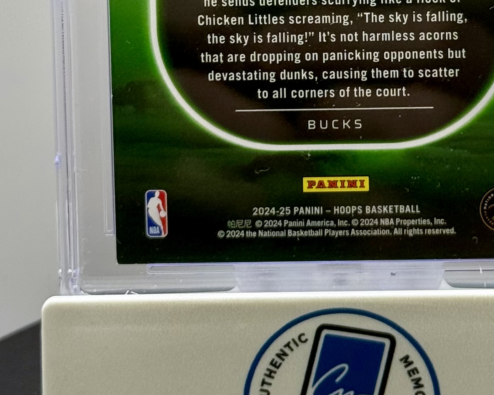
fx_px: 1988
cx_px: 372
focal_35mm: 136
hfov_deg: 14.1
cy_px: -39
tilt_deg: -16.1
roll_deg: -0.8
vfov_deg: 11.2
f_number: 1.78
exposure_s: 1/300
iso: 64
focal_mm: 6.76
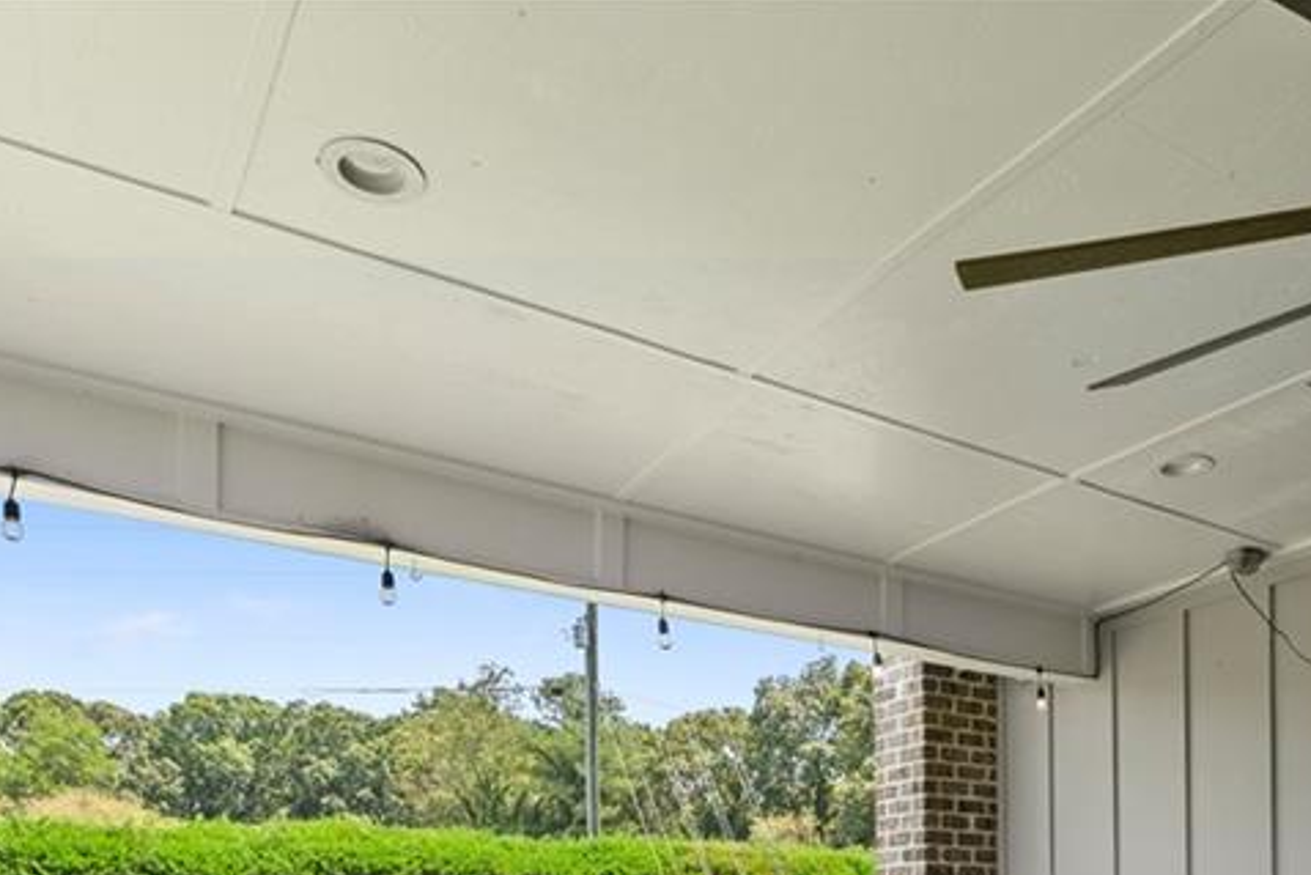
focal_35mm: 30
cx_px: 817
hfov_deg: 61.1
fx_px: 1093
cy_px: 931
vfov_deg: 37.5
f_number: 7.1
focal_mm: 14
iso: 800
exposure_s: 1/60
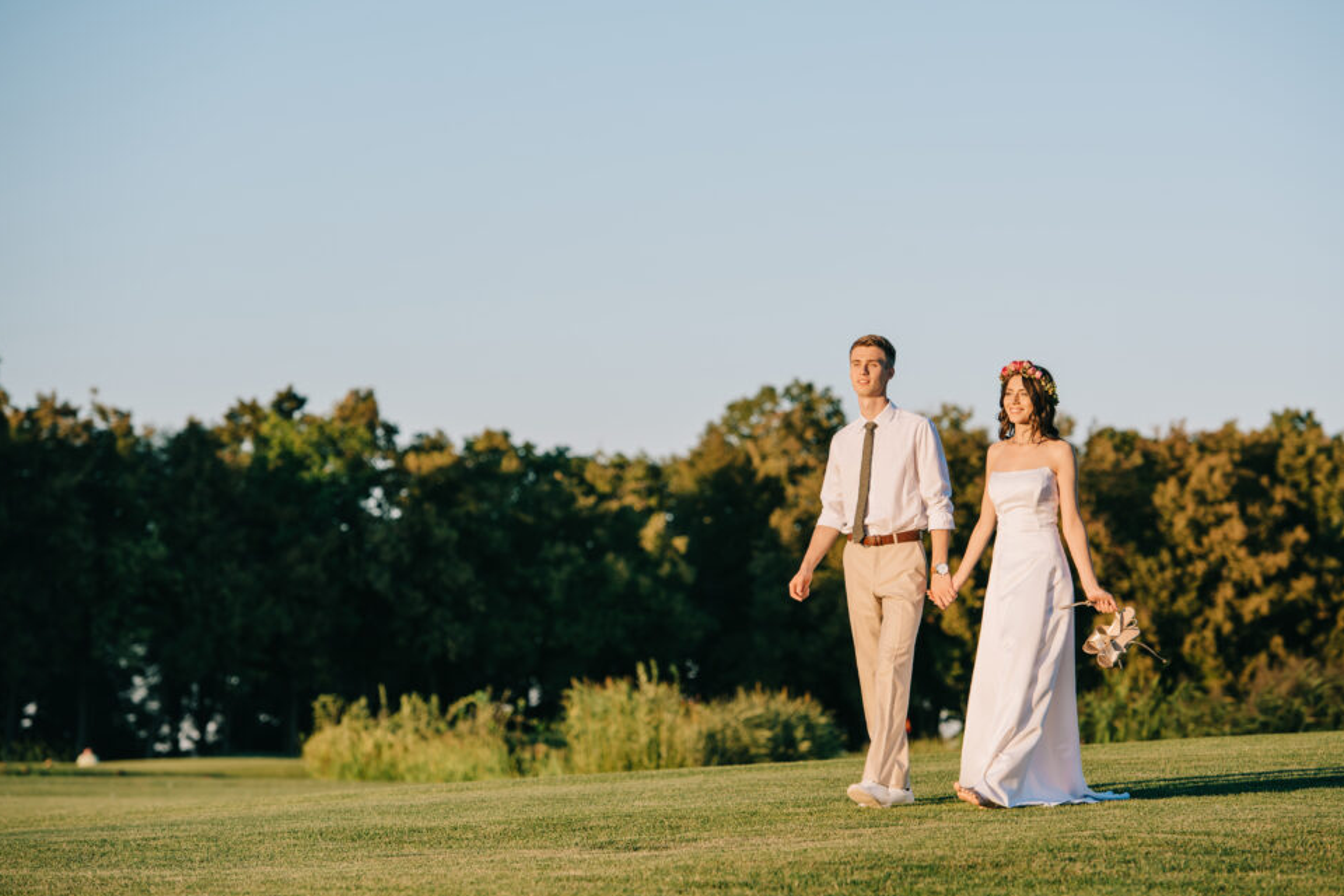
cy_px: 432
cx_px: 713
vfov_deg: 9.5
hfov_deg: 14.3
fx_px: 5376
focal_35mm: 144
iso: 125
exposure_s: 1/400
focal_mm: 135
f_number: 4.5
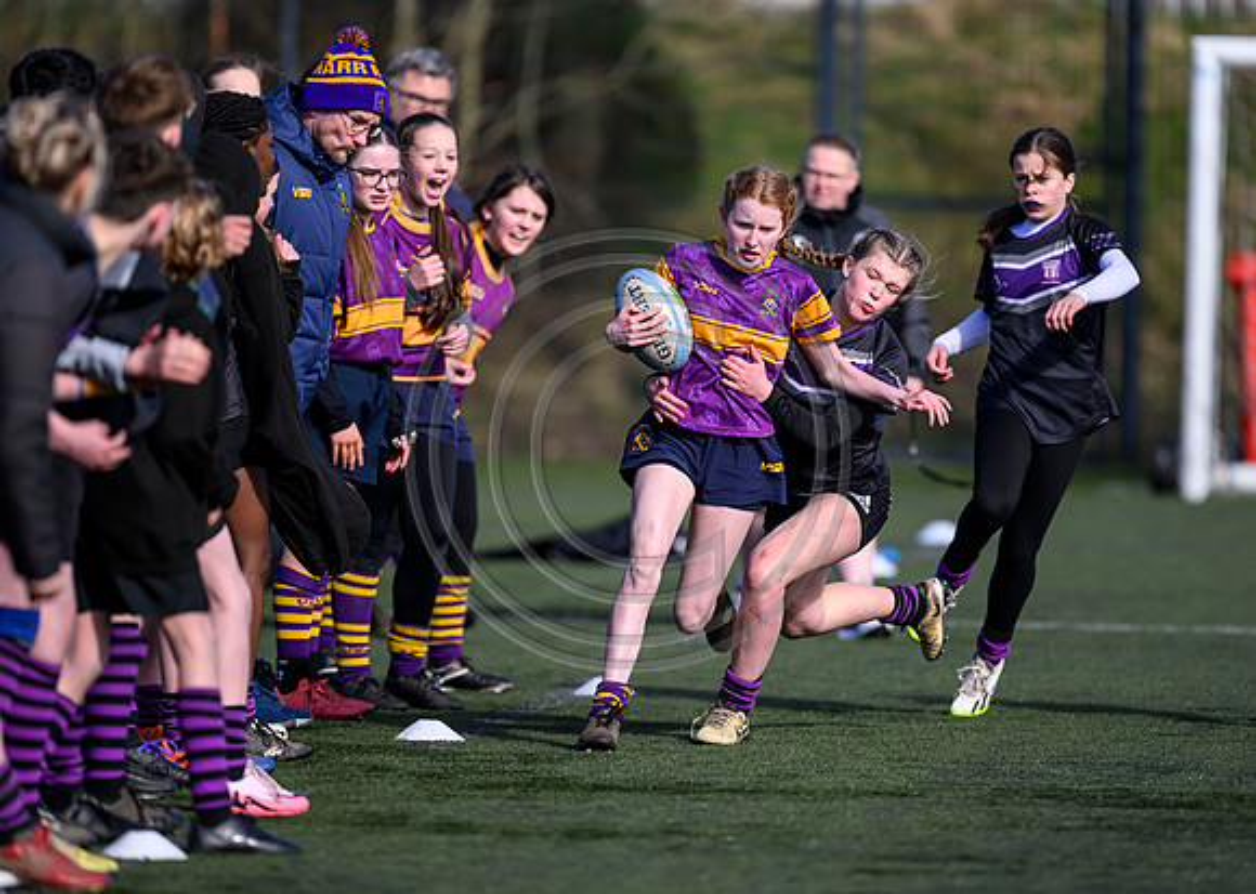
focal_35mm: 446
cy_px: 477
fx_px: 15909
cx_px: 716
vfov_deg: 3.2
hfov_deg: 4.5
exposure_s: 1/6400
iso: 500
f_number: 3.2
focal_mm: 400
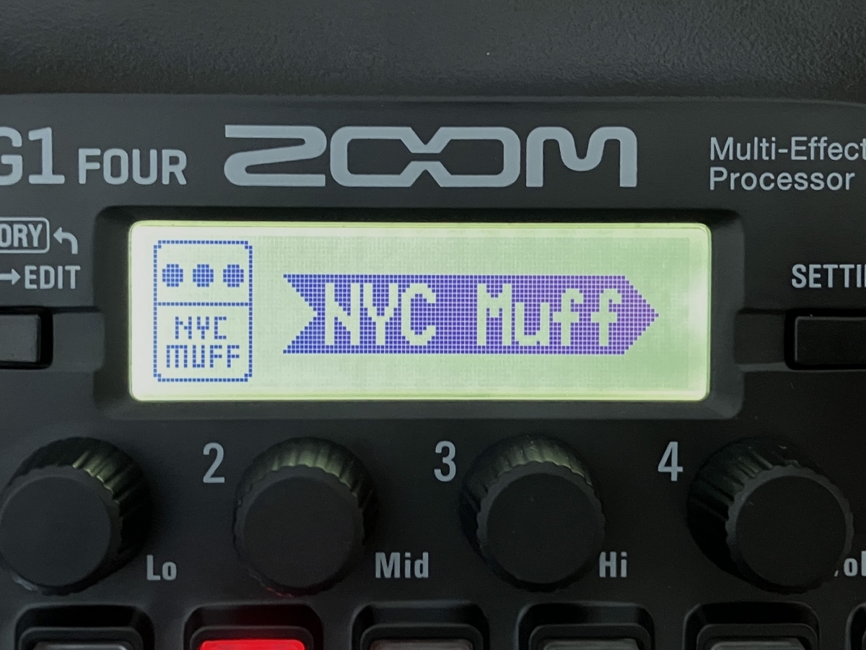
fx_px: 700
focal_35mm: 28
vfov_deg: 49.7
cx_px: 433
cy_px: 325
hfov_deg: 63.4
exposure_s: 1/30
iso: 400
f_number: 1.8
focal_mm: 3.99
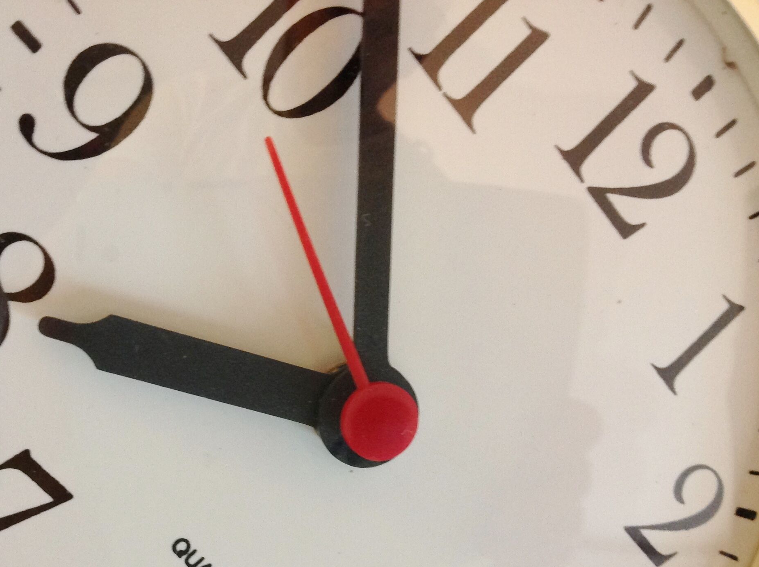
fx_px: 1073
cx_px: 255
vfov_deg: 29.3
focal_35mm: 49
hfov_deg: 38.5
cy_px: 395
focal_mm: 4.28
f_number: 2.4
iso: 125
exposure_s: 1/17
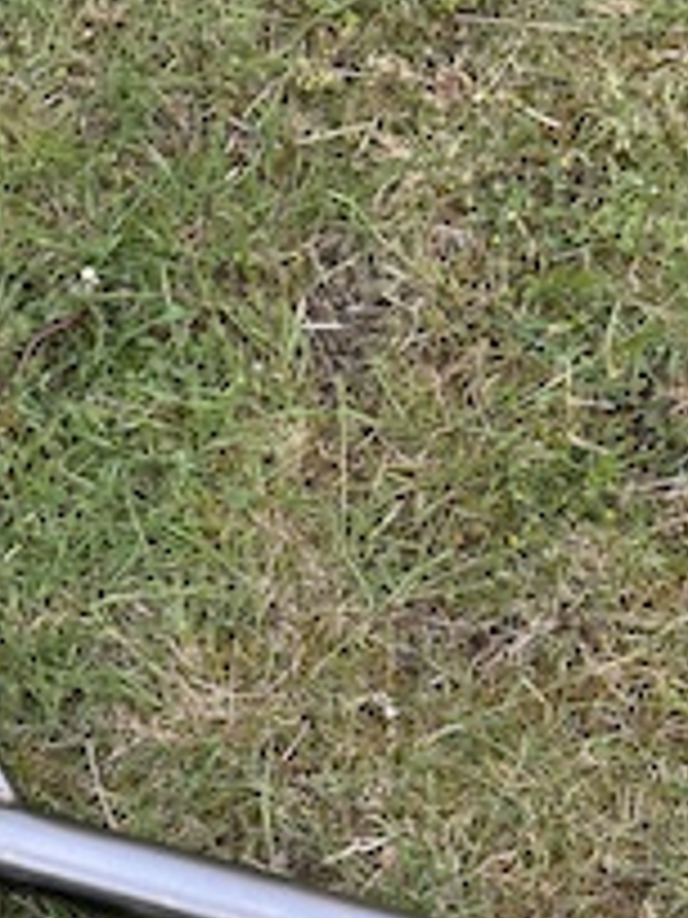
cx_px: -85
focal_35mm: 94
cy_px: 976
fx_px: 2491
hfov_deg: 15.3
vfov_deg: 20.0
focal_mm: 6.76
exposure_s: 1/121
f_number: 1.78
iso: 125
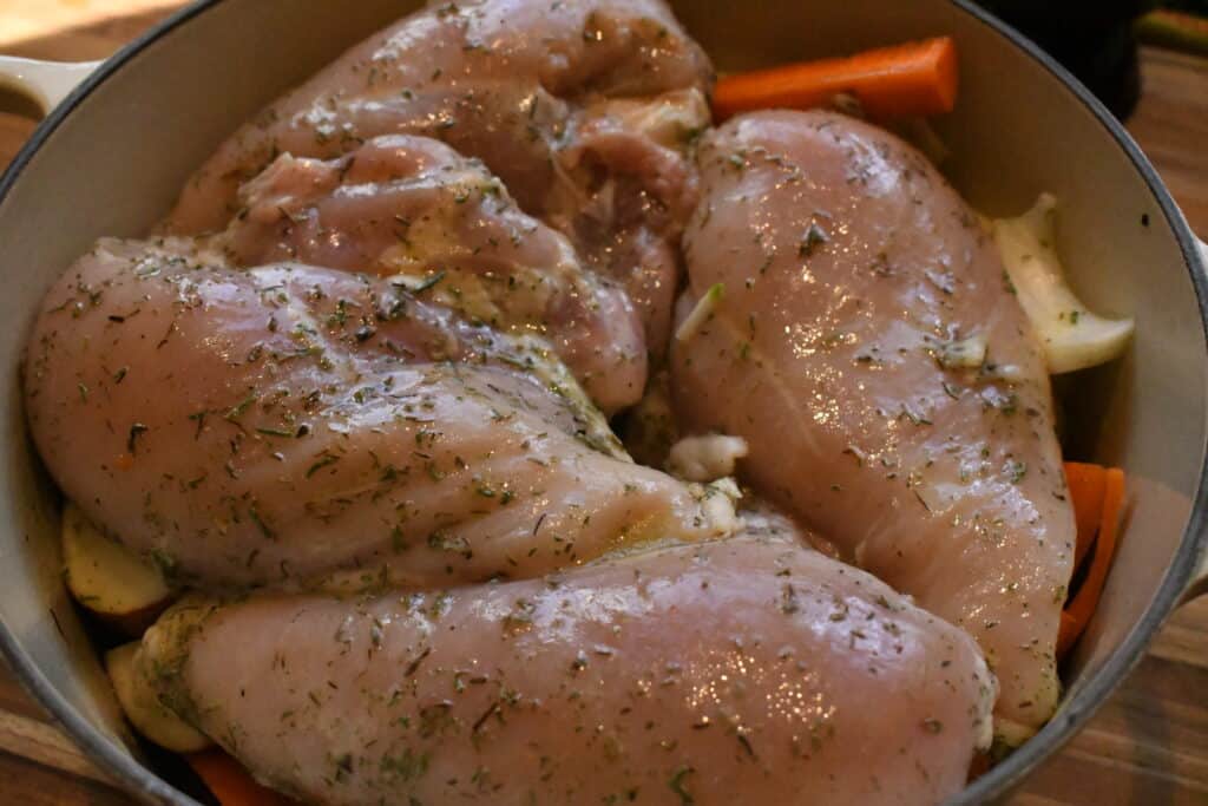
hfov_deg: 43.6
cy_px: 403
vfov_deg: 29.9
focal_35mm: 45
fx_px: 1510
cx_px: 604
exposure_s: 1/8000
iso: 20000
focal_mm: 30
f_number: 6.3
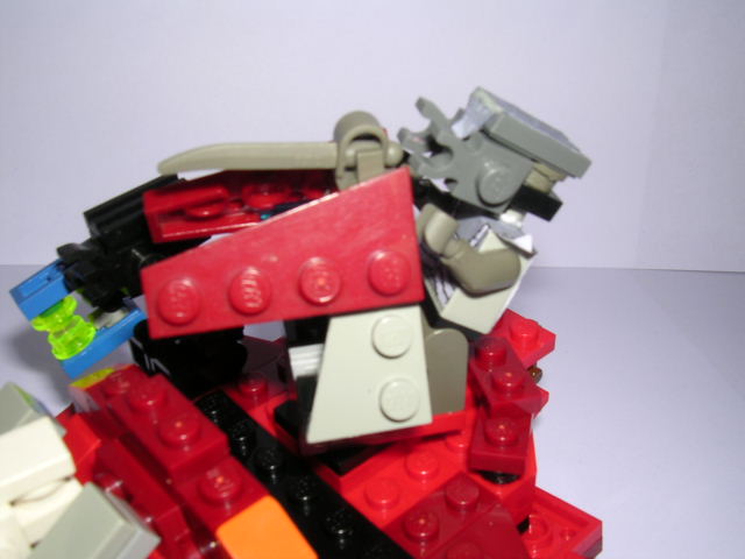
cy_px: 280
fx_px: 818
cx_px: 372
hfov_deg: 49.0
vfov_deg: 37.7
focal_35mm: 38
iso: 100
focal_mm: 5.8
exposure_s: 1/60.1
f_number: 5.6
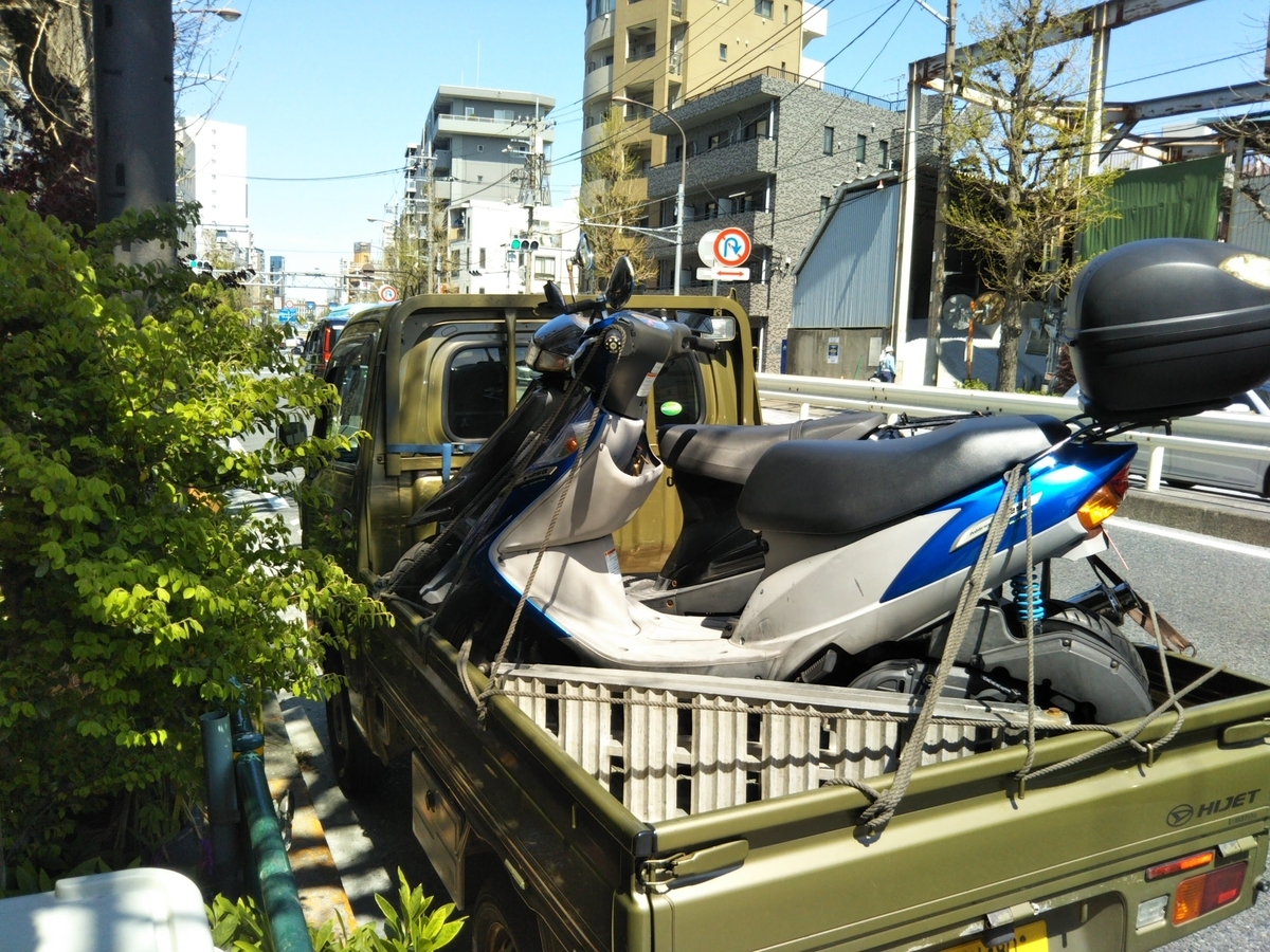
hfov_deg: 60.0
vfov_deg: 46.8
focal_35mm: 30
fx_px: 1101
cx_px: 635
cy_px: 476
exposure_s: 1/491
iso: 27
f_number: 2.2
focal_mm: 4
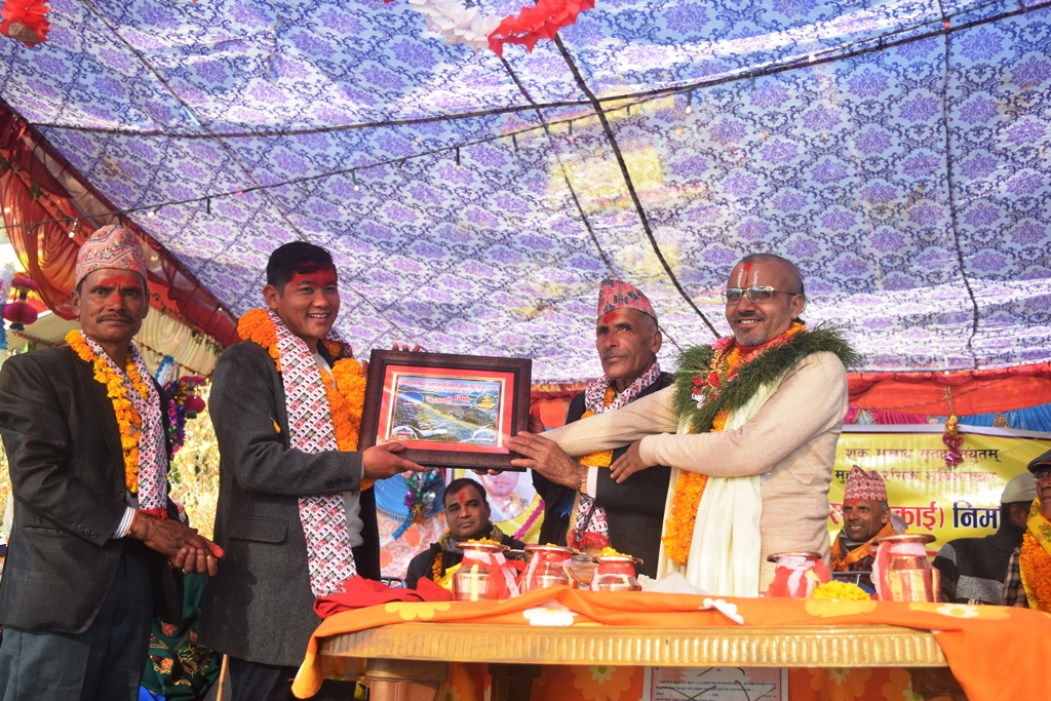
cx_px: 526
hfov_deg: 47.9
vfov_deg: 33.0
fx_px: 1182
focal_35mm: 40
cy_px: 350
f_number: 5
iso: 100
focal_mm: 27
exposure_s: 1/100
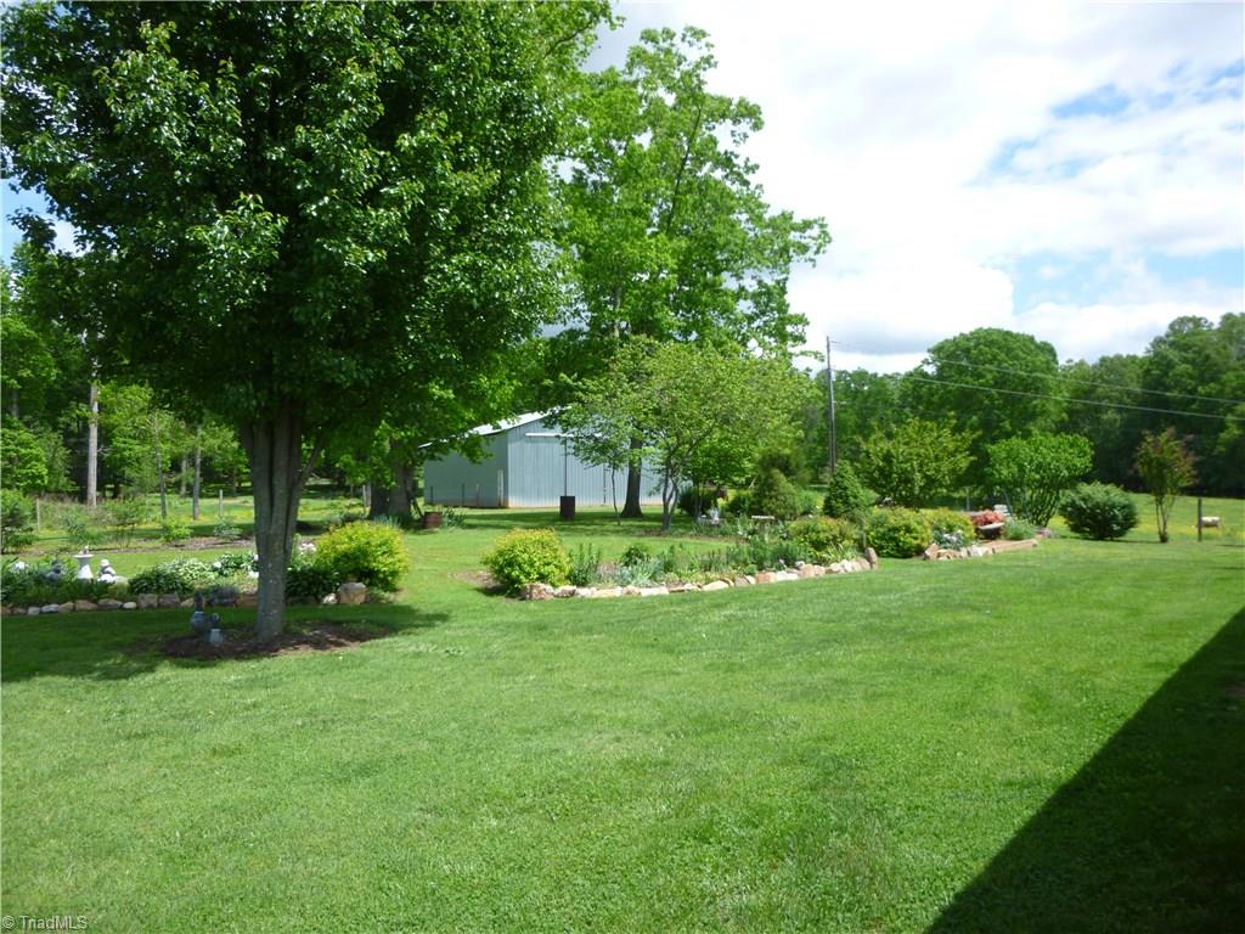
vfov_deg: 54.9
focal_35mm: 25
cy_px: 467
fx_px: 899
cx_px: 622
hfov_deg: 69.4
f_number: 3.1
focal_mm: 4.5
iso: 100
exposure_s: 1/500
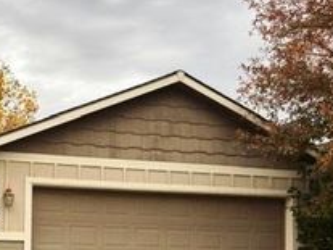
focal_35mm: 58
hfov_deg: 31.3
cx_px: 19
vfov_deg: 24.6
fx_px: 558
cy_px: 219
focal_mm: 6.76
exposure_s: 1/535
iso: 64
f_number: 1.78
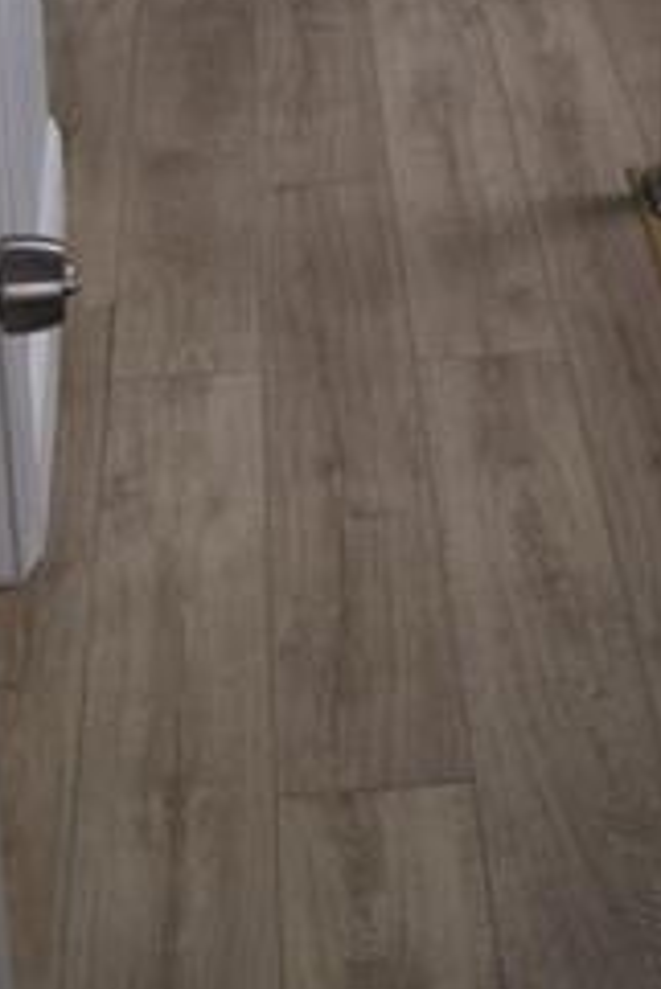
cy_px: -226
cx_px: 673
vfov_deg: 21.7
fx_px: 2365
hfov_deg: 15.6
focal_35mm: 86
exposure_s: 1/100
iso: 400
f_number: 5
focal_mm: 18
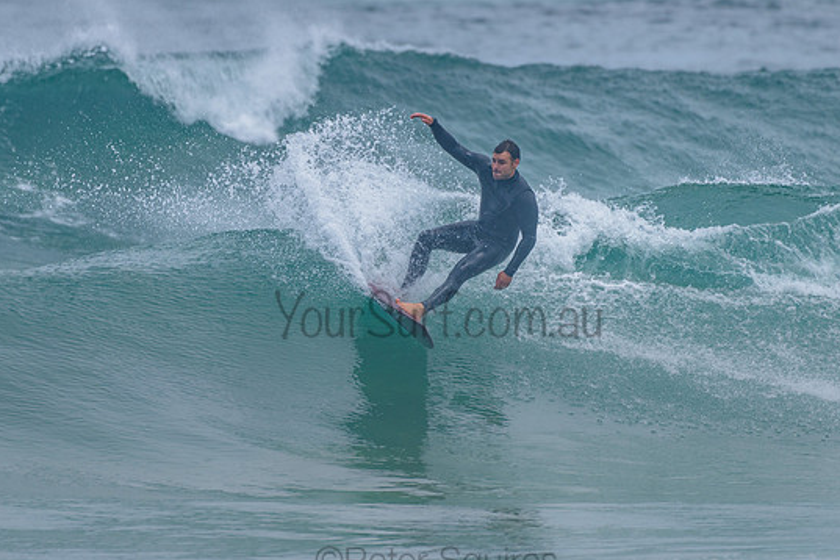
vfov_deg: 2.1
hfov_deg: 3.1
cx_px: 356
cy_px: 233
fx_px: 15445
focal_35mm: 662
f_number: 5.6
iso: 400
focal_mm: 500
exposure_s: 1/2000
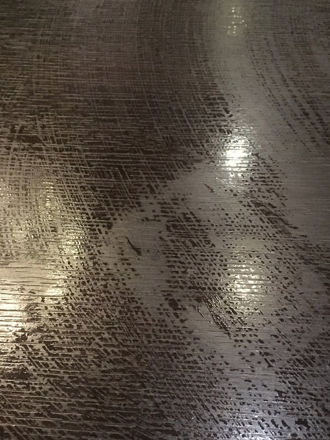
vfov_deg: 42.6
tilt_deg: -54.7
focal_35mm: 44
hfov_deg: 32.8
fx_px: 559
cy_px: 274
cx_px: 140
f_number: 2.2
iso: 400
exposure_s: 1/17
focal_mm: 4.15
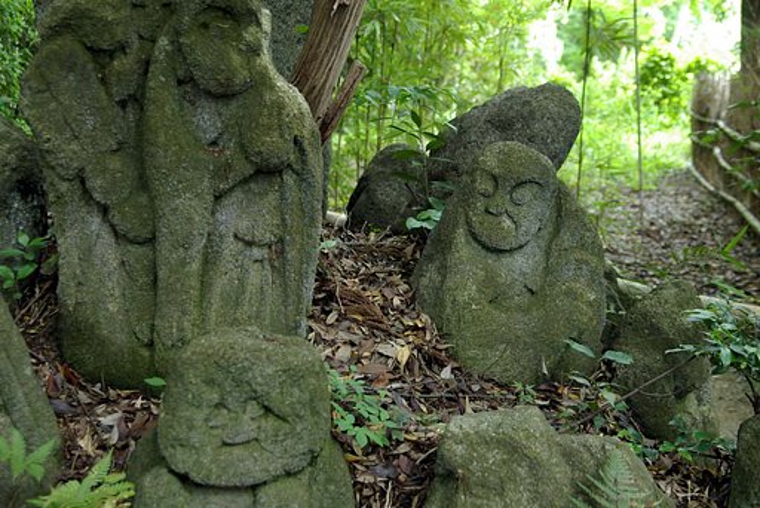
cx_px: 380
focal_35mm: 50
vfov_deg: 27.3
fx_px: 1046
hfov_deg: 39.9
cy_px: 254
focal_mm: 33
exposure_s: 1/30
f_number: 2.8
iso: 200
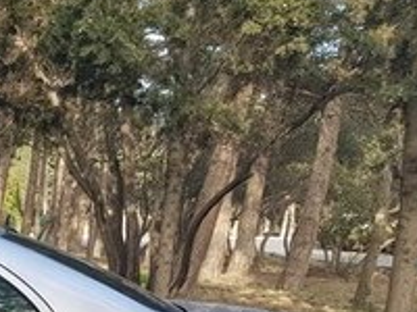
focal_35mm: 86
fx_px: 1036
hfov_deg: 19.3
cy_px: 373
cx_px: -242
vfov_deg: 16.5
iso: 40
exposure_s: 1/277
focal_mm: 4.2
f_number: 1.7
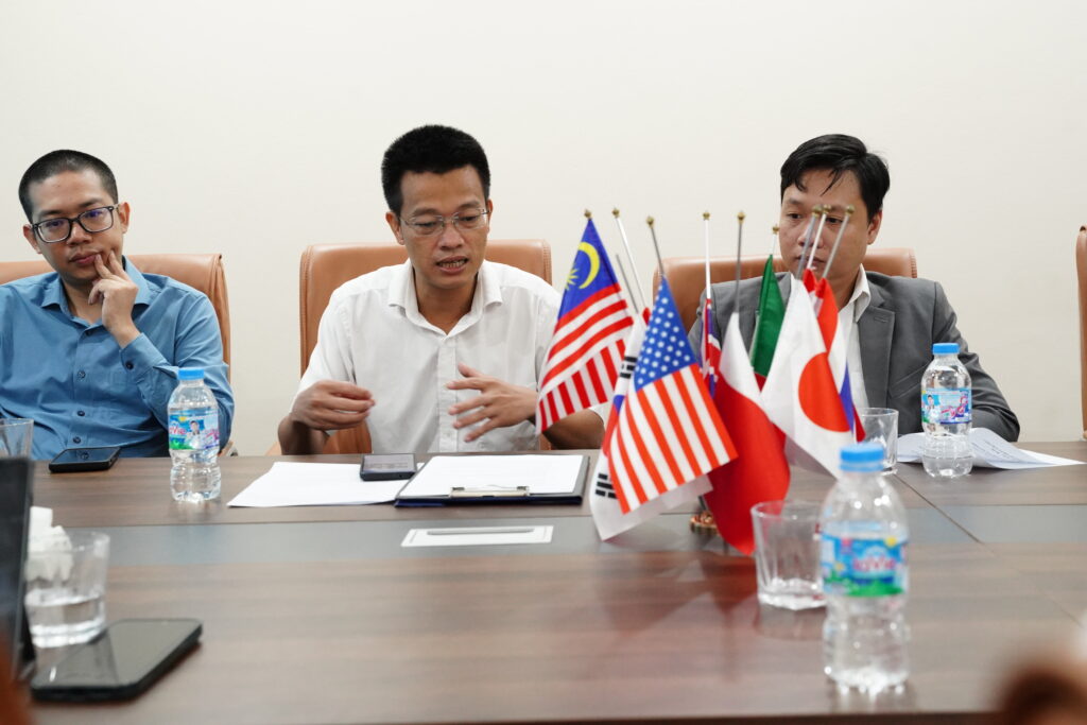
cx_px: 544
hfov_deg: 40.3
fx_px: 1480
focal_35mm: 49
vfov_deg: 27.5
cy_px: 362
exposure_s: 1/100
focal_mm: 49
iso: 8000
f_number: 5.6
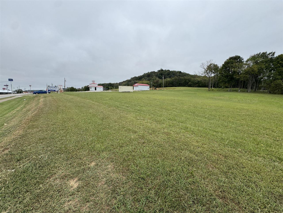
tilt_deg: -6.4
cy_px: 106
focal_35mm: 14
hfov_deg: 102.1
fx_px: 114
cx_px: 142
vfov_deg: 85.7
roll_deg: -0.7
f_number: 2.2
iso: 50
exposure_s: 1/840
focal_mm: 2.22
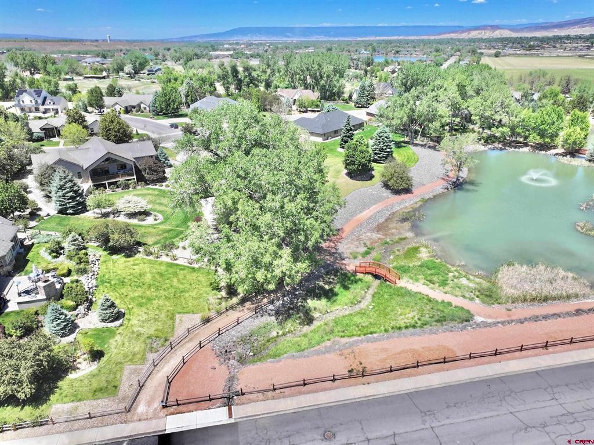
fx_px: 412
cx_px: 297
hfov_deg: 71.6
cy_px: 222
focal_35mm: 24
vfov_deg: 56.8
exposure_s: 1/1600
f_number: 2.8
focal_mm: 12.29
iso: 130
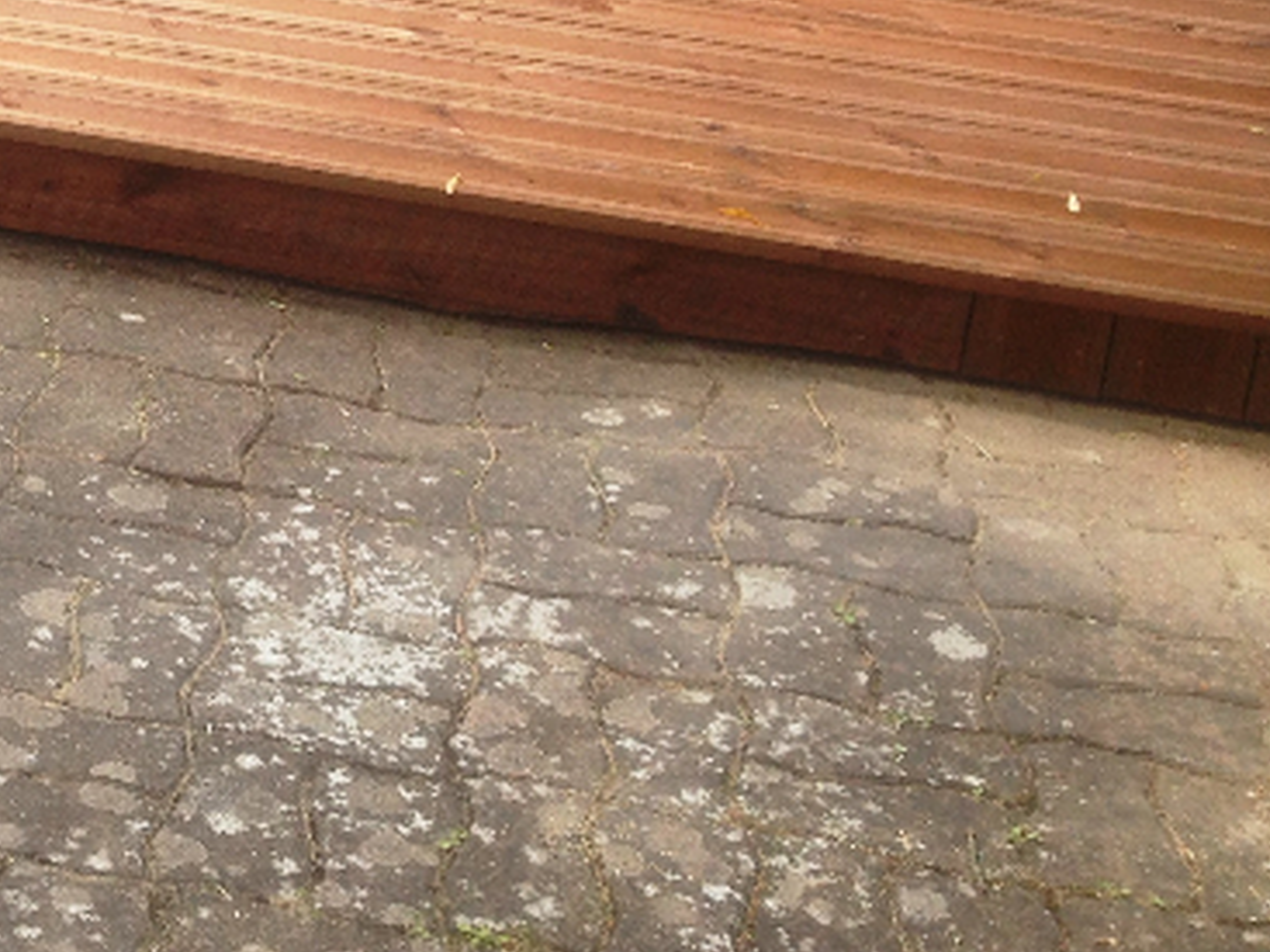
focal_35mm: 92
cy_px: -201
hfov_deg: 19.9
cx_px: -280
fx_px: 3374
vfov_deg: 15.5
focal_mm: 4.13
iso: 50
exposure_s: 1/332
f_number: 2.4
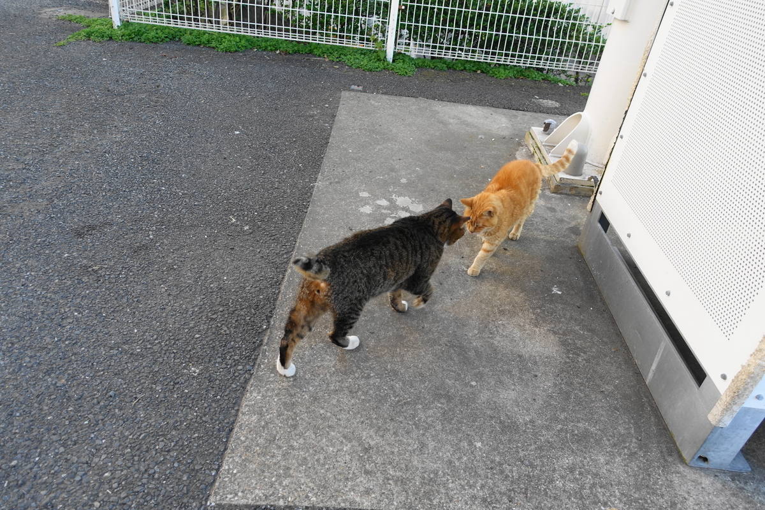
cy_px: 255
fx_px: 510
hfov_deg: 73.7
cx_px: 382
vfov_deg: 53.1
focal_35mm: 24
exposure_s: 1/80
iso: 125
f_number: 2.8
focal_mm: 8.8
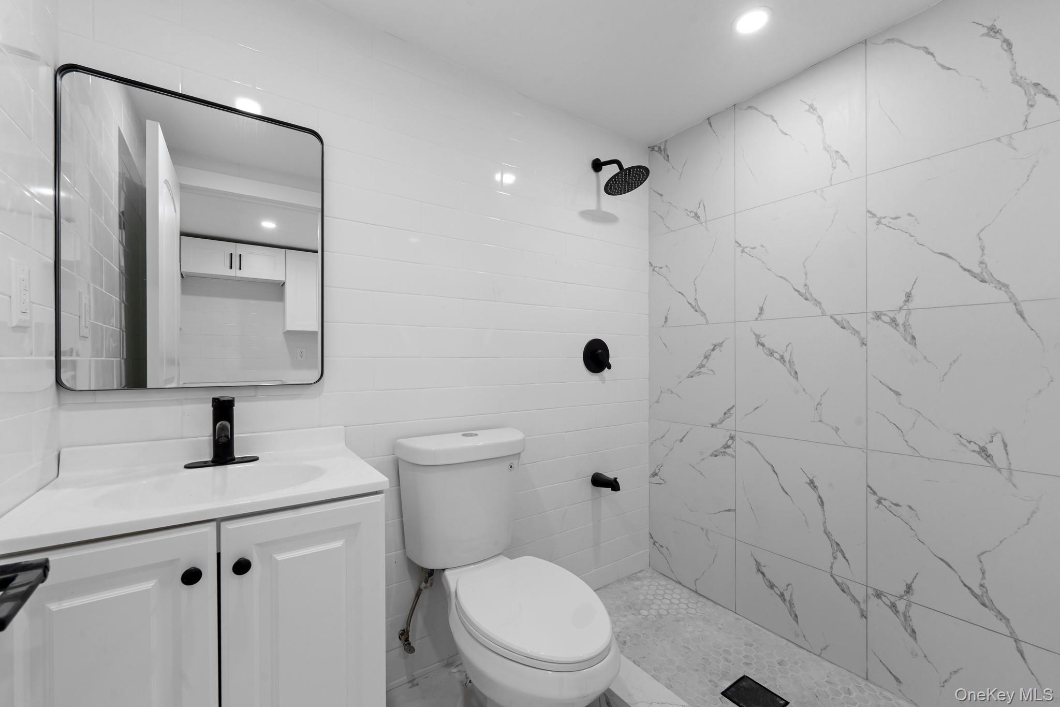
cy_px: 354
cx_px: 530
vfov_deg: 81.2
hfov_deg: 104.3
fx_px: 412
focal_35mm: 14
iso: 200
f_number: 10
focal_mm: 14
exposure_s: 1/3
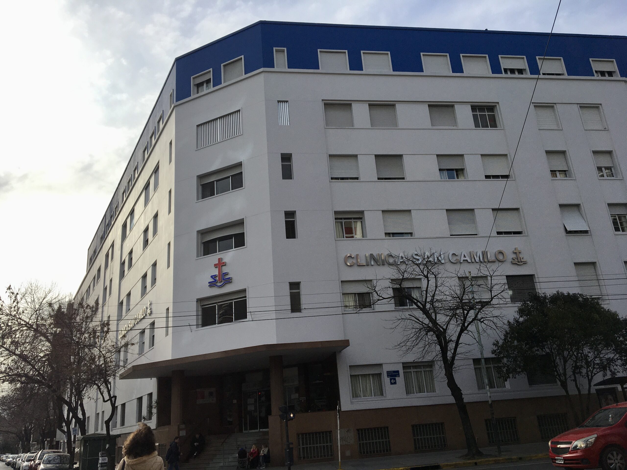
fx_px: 525
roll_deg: +5.4
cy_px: 235
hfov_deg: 61.7
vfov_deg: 48.2
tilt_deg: +19.4
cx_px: 314
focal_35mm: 29
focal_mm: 4.15
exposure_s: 1/1637
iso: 25
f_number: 2.2
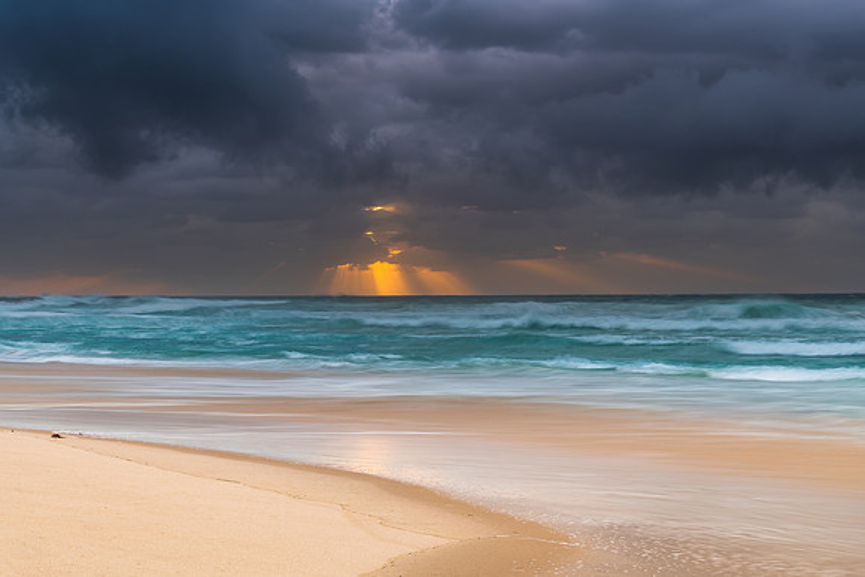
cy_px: 289
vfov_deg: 23.7
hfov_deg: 34.9
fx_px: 1375
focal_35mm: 57
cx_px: 442
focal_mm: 55
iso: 40
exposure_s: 1/1.25
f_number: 8
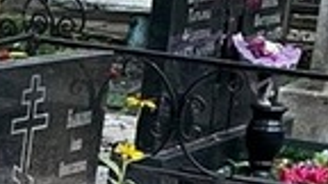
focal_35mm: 201
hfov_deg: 10.1
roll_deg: -3.3
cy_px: 332
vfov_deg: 5.9
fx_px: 1748
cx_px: -253
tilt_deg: -10.0
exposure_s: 1/60
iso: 160
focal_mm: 4.2
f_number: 1.6
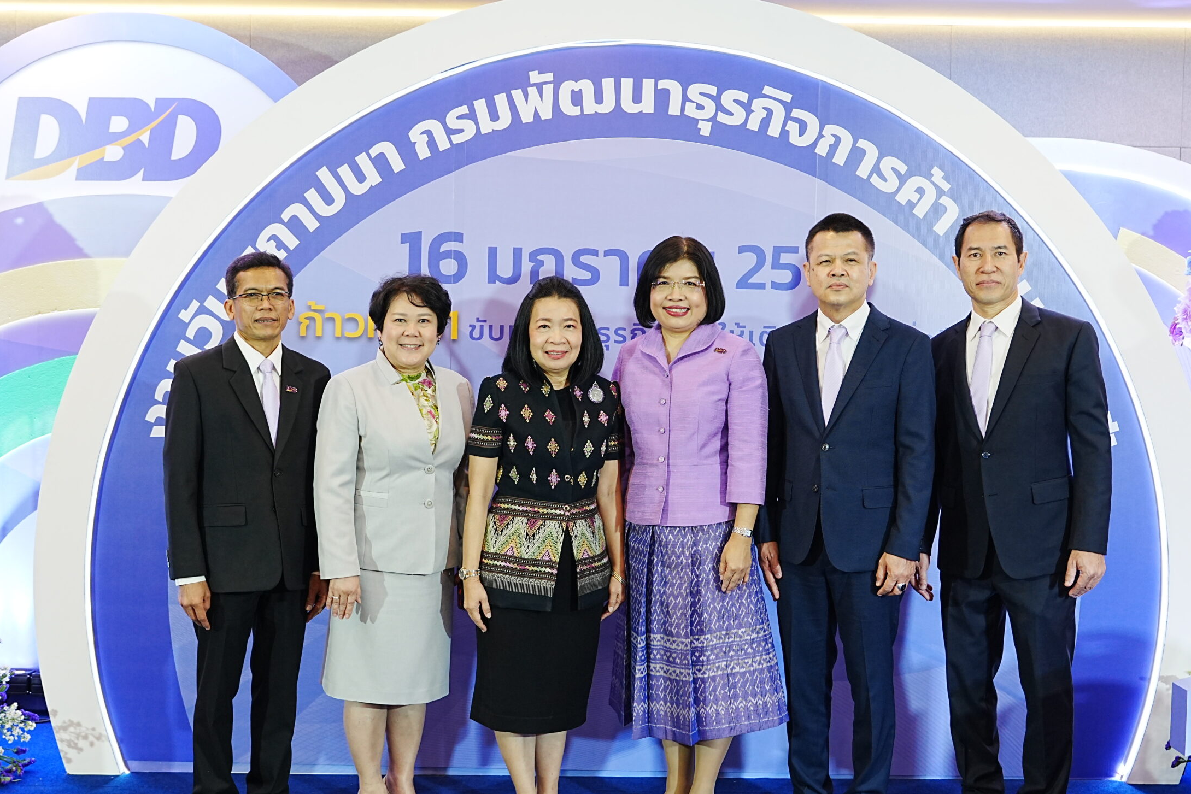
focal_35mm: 47
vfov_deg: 28.6
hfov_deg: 41.9
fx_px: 1555
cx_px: 584
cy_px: 453
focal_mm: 40
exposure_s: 1/125
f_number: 4
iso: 1250
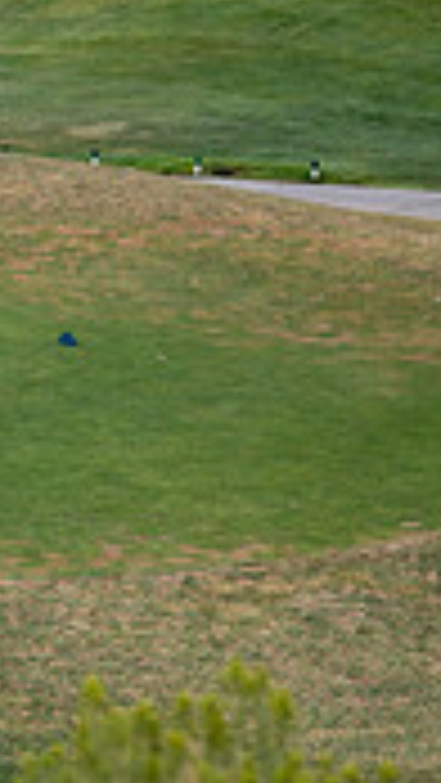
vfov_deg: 8.1
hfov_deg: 4.4
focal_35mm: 267
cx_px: -652
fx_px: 5545
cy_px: 225
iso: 200
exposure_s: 1/3200
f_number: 4
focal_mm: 75
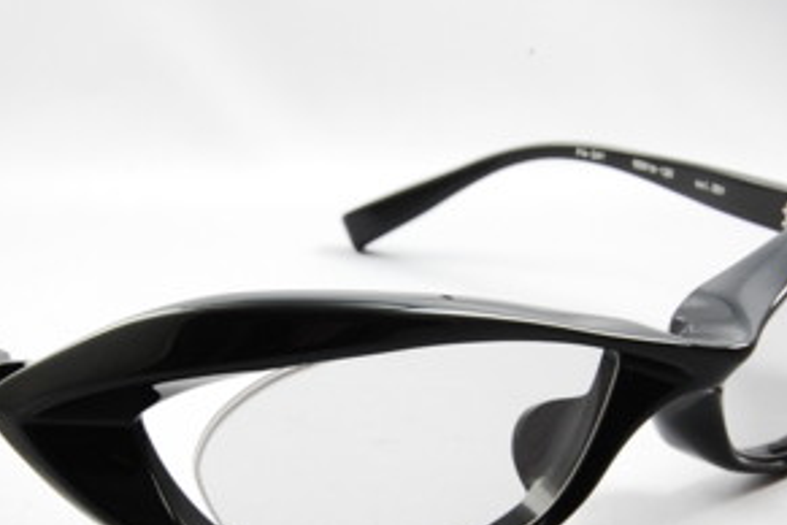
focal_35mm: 88
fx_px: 1924
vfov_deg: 15.5
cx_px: 381
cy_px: 361
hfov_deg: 23.1
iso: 800
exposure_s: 1/6
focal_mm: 38
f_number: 18
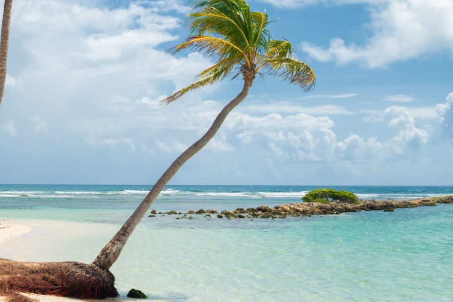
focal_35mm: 65
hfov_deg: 29.7
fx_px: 818
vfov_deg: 20.6
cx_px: 48
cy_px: 40
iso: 250
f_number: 9
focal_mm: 28
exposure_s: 1/500
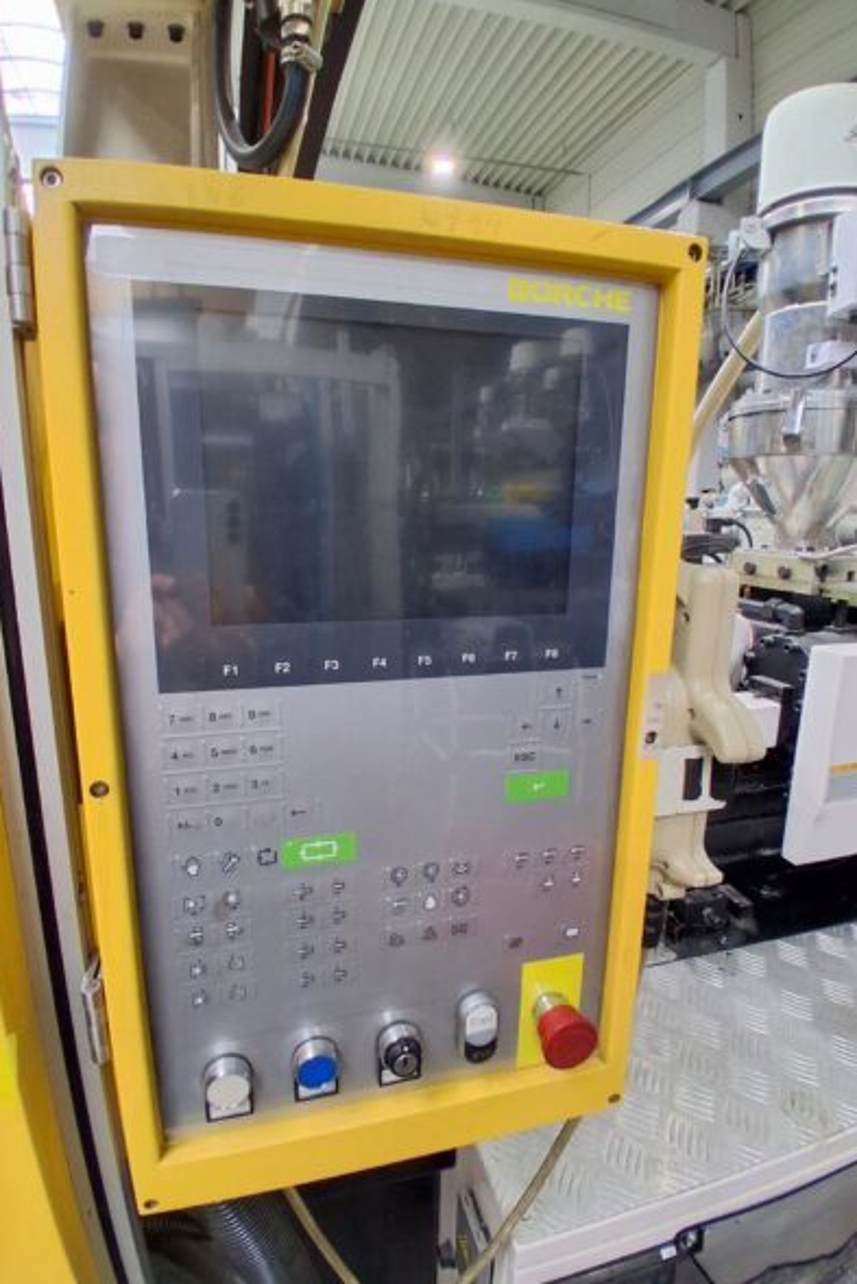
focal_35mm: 18
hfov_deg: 67.4
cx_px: 417
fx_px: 642
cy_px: 647
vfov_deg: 90.0
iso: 125
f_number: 2.2
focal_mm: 1.4
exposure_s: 1/100
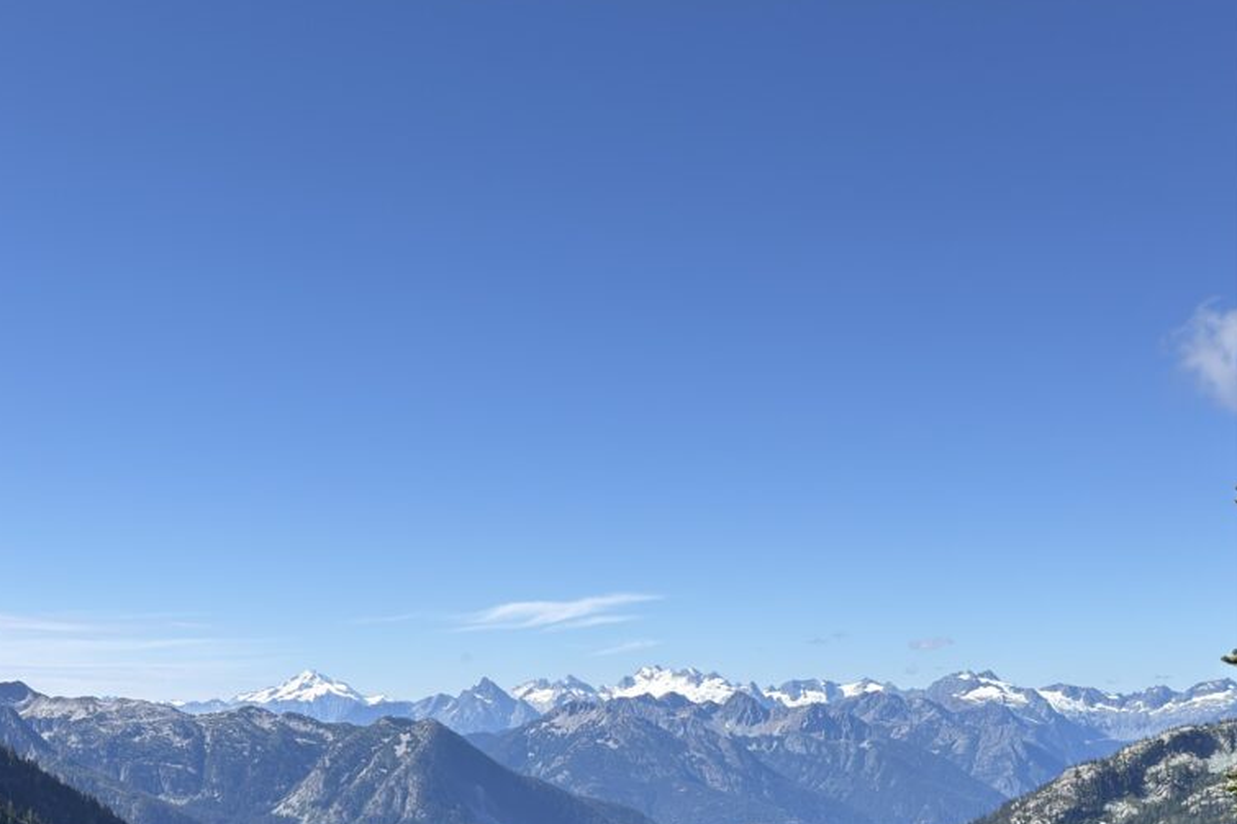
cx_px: 618
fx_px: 1889
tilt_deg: +2.0
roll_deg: +0.1
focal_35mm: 55
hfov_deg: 36.3
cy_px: 634
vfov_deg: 24.3
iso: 64
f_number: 1.78
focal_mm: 6.76
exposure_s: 1/3953
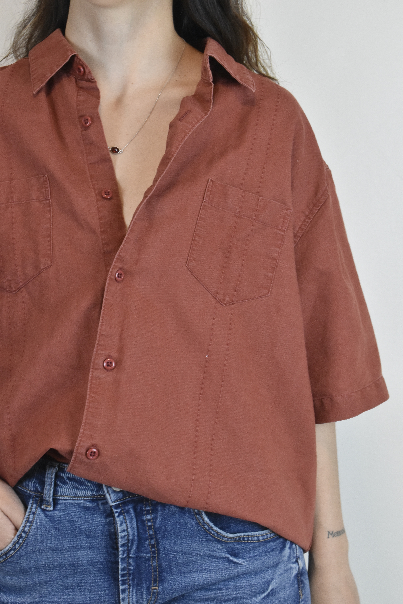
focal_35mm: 82
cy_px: 302
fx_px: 1385
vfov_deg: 24.6
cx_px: 202
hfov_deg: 16.6
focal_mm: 55
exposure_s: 1/40
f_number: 18
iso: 1600
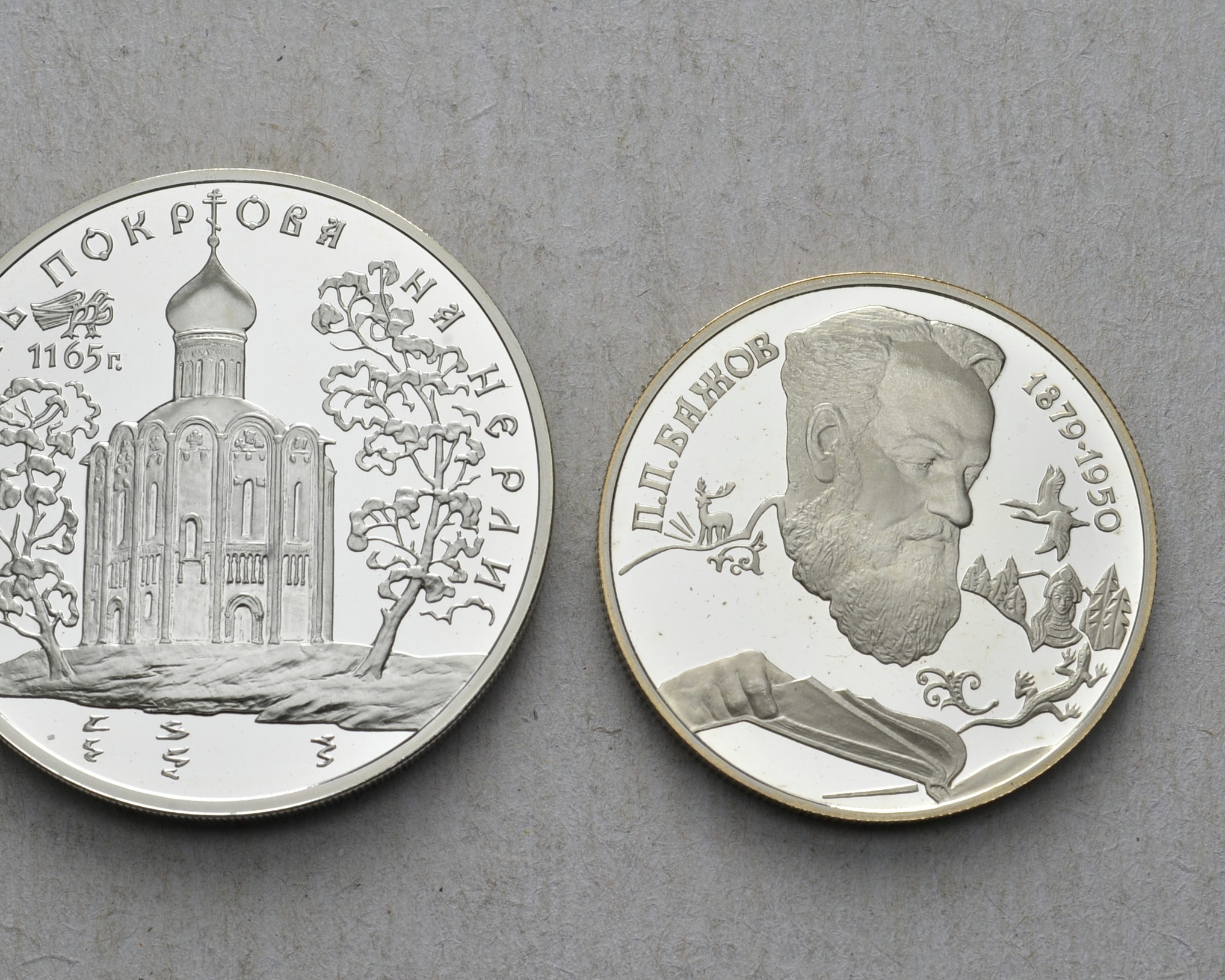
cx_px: 533
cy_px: 490
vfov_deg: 18.1
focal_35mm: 85
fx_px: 3082
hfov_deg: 22.5
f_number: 14
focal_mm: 50
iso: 400
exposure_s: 1/250
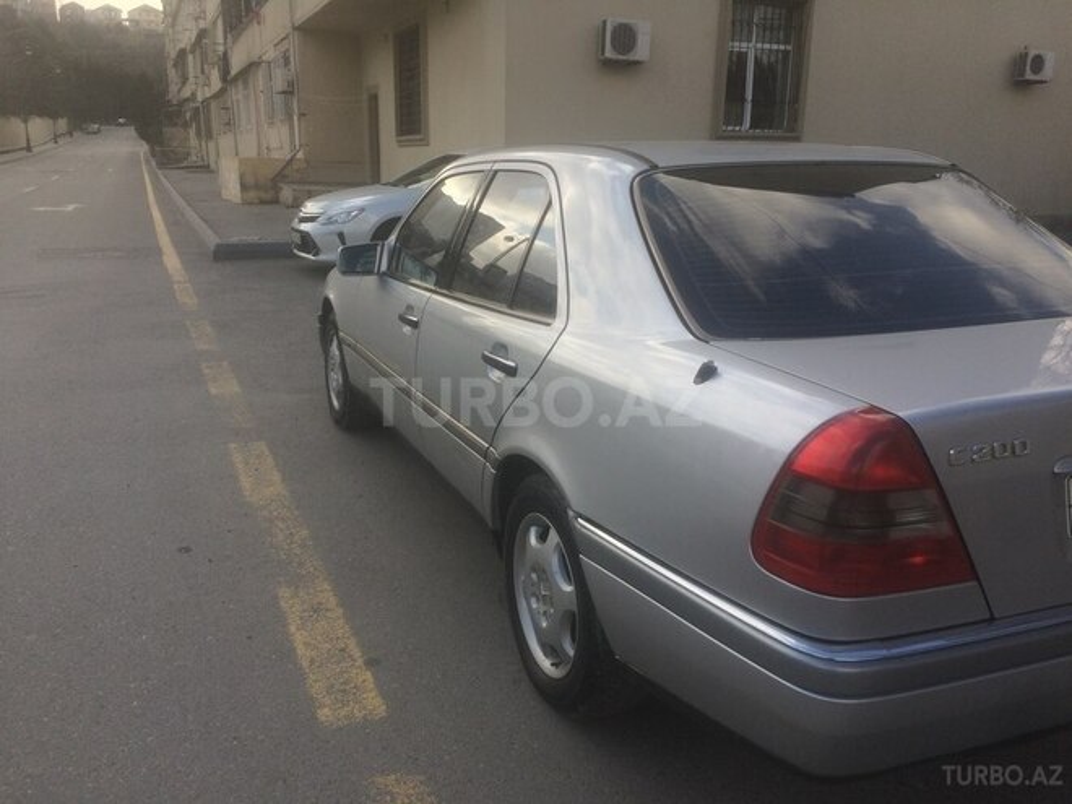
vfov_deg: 48.2
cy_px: 402
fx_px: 898
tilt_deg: -13.0
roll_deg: -1.9
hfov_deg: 61.7
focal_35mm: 29
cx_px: 536
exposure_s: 1/789
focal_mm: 4.15
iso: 32
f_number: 2.2
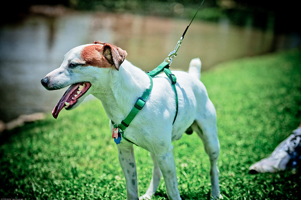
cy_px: 100
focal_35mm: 105
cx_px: 150
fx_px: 877
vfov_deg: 13.0
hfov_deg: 19.5
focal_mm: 70
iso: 200
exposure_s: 1/5000
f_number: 2.8
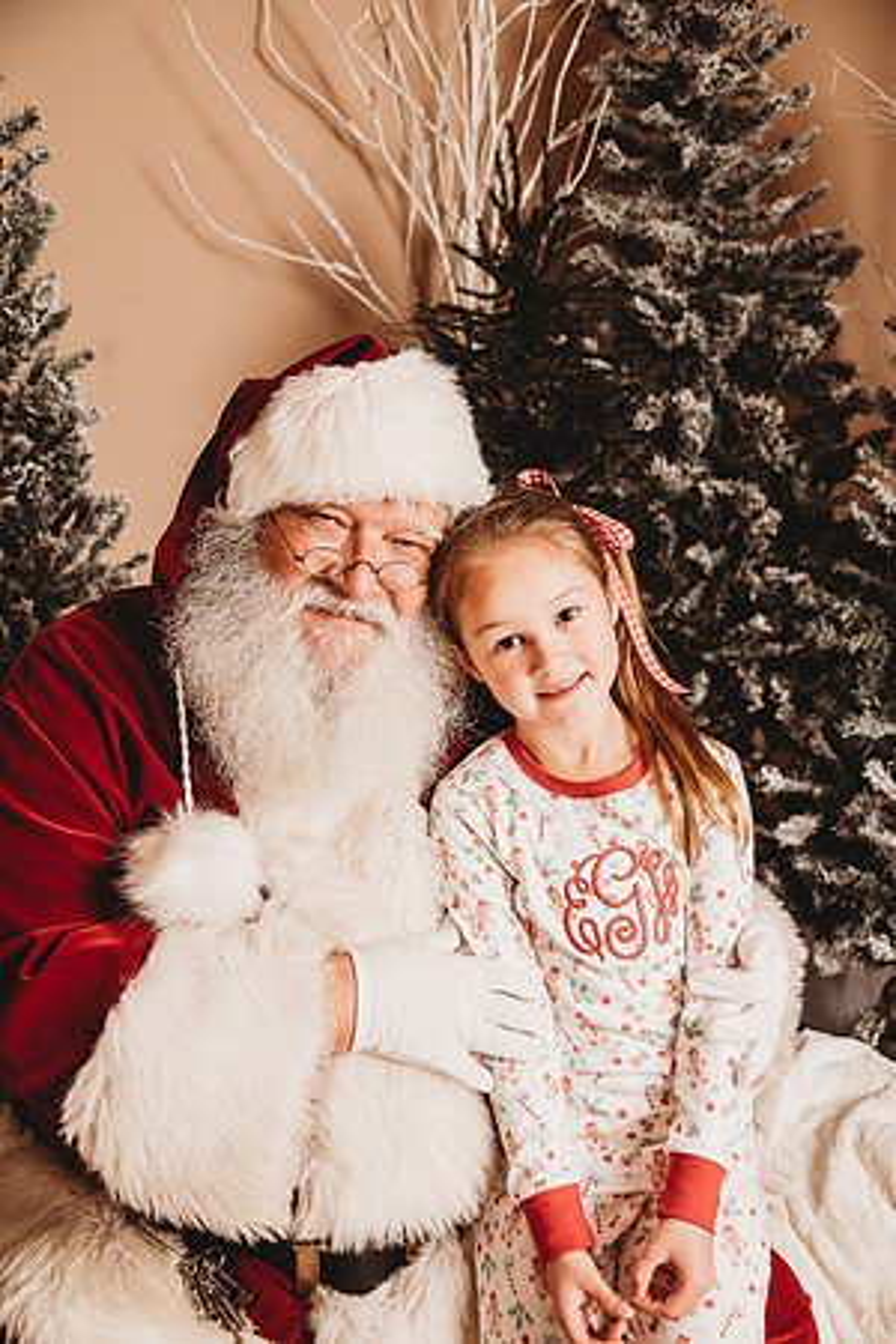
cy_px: 672
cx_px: 448
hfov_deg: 33.4
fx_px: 1493
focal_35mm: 40
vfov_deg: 48.5
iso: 100
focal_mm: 40
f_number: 4
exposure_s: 1/160
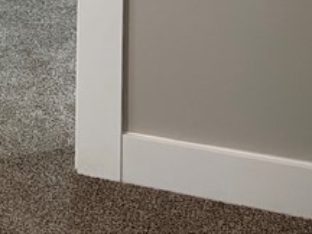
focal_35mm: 123
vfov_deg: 11.2
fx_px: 1109
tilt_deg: -5.9
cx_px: -403
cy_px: -183
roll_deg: +2.6
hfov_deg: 12.8
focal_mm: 5.96
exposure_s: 1/60
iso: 200
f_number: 1.6
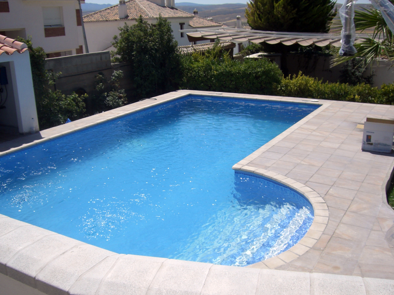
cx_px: 197
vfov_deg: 37.7
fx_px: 433
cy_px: 148
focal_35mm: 38
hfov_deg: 49.0
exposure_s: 1/1250
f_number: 4.3
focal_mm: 6.2
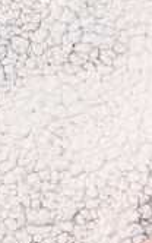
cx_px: 417
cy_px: 68
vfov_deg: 11.7
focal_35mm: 178
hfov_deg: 6.8
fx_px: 1178
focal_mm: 50
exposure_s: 1/320
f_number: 2.8
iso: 100
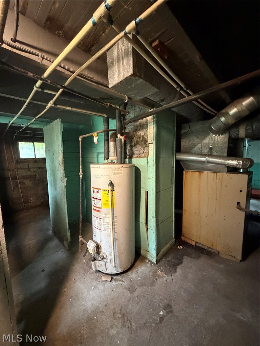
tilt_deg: -5.9
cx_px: 130
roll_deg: +1.3
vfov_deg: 102.1
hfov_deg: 85.7
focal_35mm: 14
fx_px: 140
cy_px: 173
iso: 1600
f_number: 2.2
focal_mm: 2.22
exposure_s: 1/40
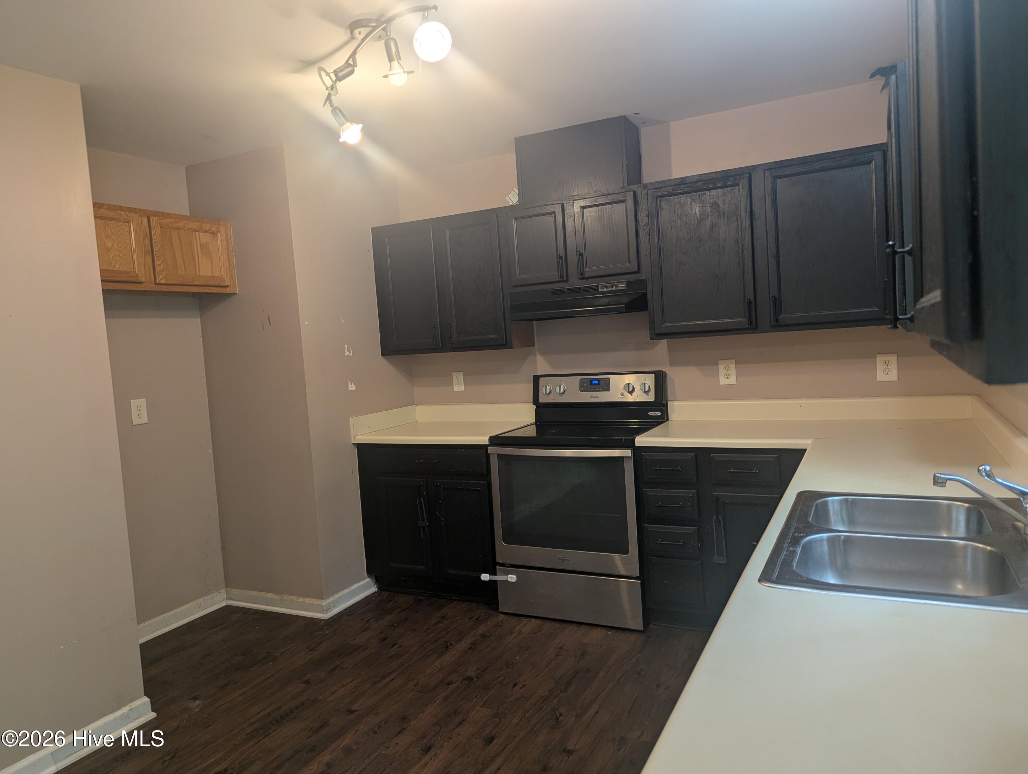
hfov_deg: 71.5
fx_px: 714
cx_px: 514
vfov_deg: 56.9
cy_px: 387
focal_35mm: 24
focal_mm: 6.81
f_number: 1.85
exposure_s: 1/24
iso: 74
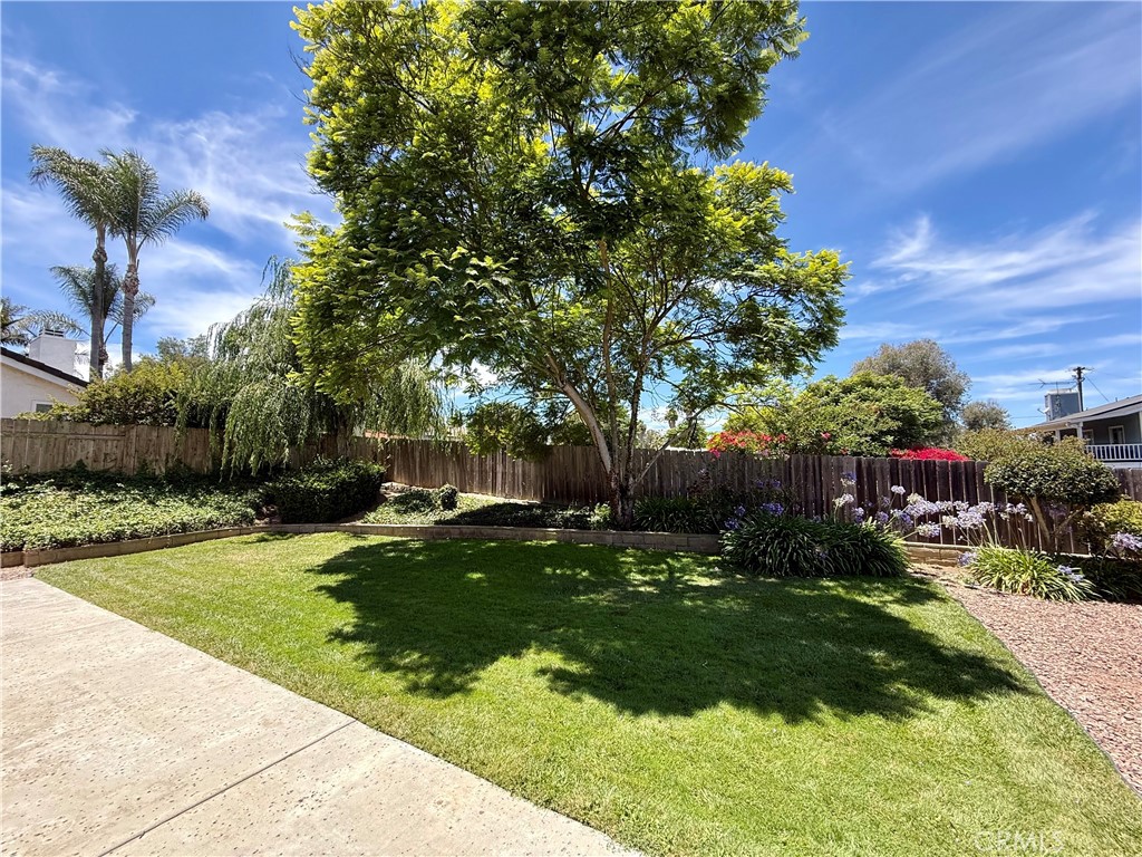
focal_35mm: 14
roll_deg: +0.5
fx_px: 462
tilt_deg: +4.7
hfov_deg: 102.1
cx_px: 571
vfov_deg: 85.7
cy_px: 428
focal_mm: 2.22
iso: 64
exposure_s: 1/498
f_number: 2.2
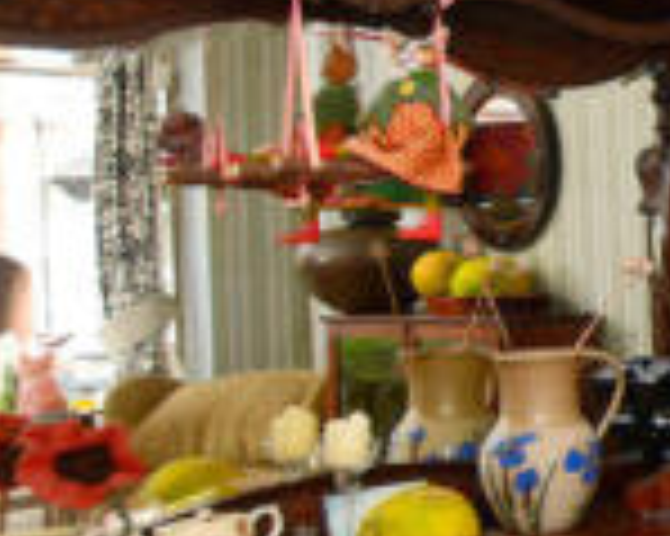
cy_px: 232
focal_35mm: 66
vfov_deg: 23.1
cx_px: 1360
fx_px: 1308
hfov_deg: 18.3
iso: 100
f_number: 4
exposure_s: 1/60
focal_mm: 11
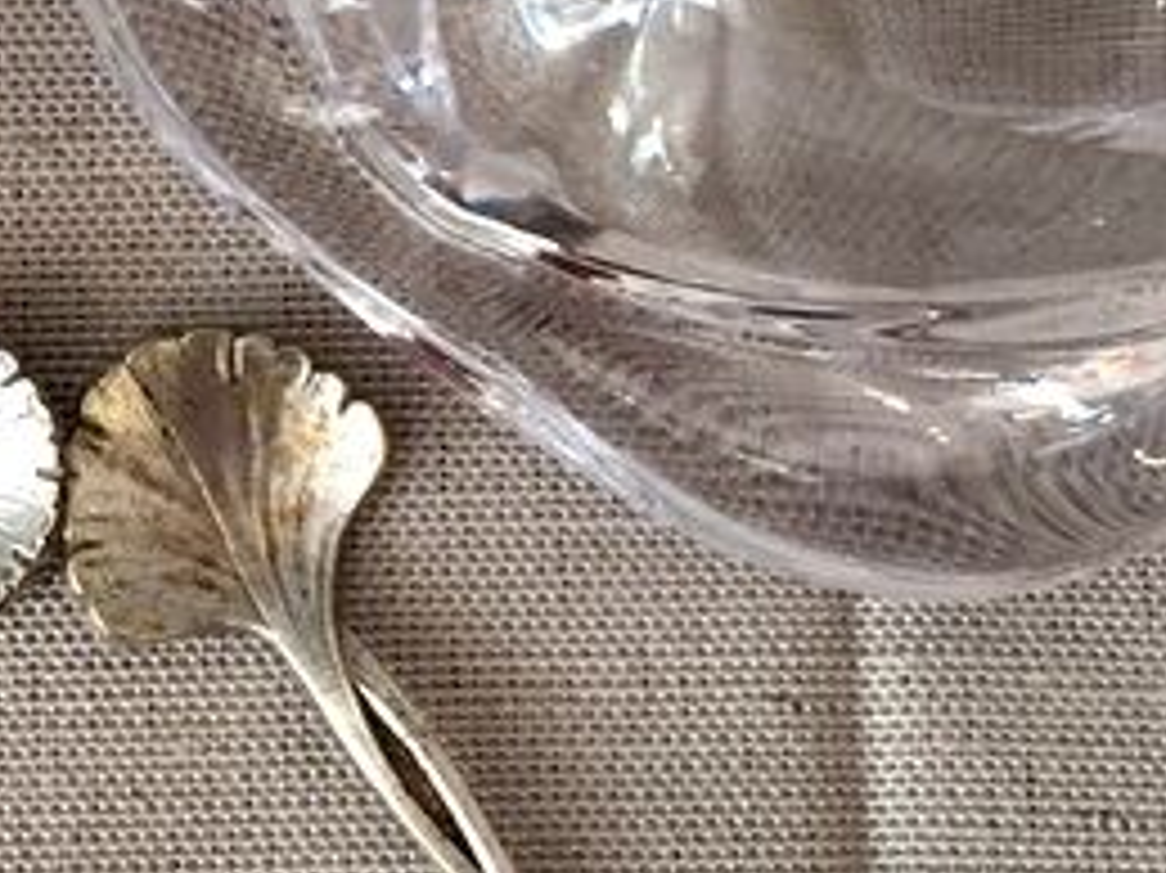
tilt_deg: -77.3
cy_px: 189
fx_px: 3771
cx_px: -108
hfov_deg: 17.0
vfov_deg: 13.2
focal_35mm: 112
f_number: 2.2
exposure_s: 1/33
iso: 160
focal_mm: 4.15
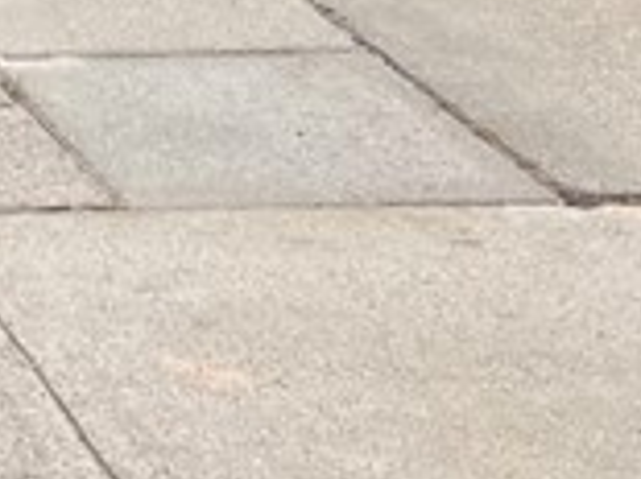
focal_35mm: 165
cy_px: -892
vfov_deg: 7.9
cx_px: -910
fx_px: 3053
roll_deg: +0.2
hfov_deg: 10.3
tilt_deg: -0.1
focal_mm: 5.1
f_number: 1.6
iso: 32
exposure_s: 1/1667
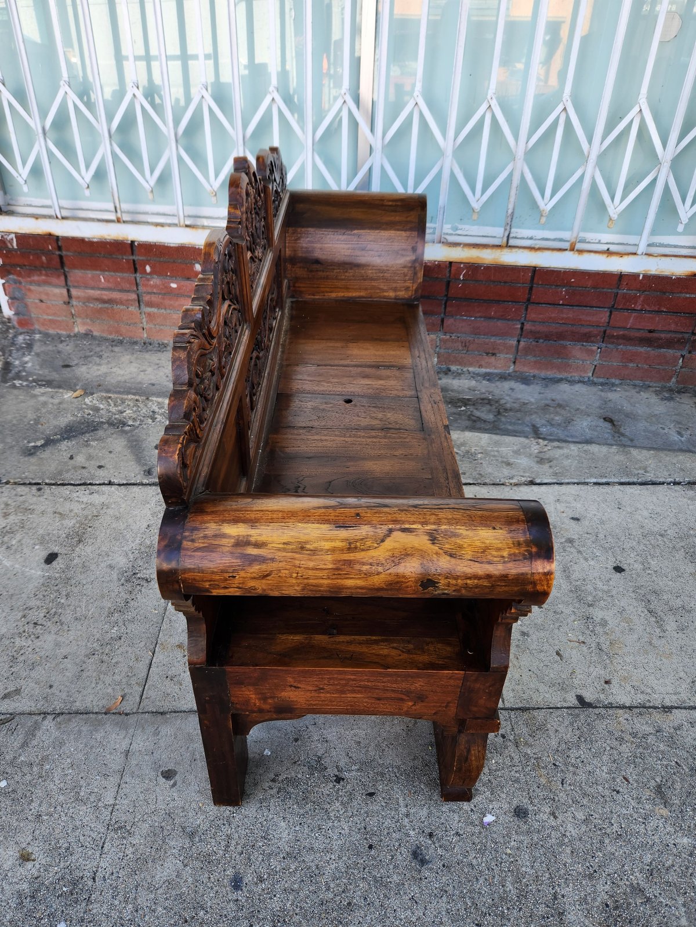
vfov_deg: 73.9
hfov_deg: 58.9
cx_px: 348
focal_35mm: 23
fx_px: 616
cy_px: 464
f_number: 1.8
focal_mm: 5.4
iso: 25
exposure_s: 1/180
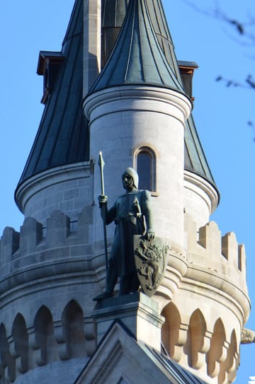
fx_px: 5449
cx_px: 146
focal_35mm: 511
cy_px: 86
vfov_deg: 4.0
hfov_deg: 2.7
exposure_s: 1/640
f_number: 6
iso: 500
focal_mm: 185
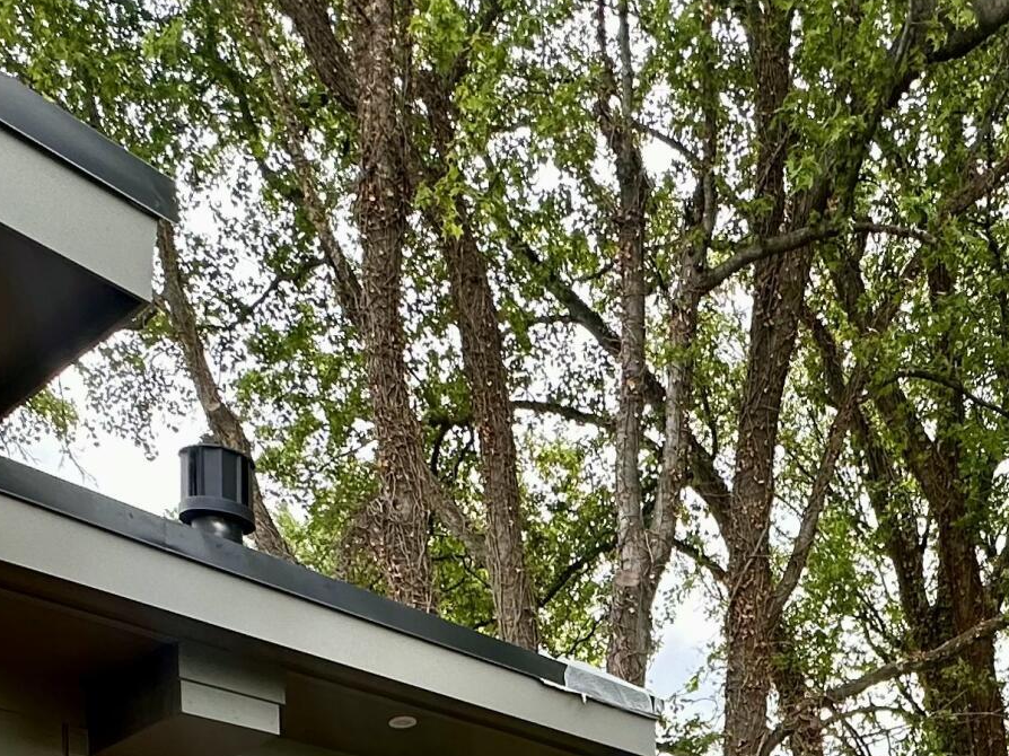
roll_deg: -0.7
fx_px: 1370
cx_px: 797
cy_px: 1149
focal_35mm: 47
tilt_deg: -3.1
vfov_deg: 24.0
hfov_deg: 39.0
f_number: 2.2
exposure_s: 1/370
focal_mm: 2.22
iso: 40
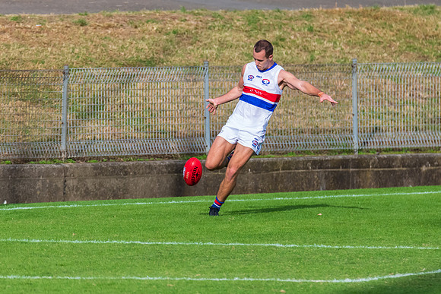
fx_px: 9732
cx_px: 252
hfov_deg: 2.6
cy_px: 115
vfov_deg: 1.7
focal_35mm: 794
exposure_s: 1/3200
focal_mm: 450
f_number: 6
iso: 1000
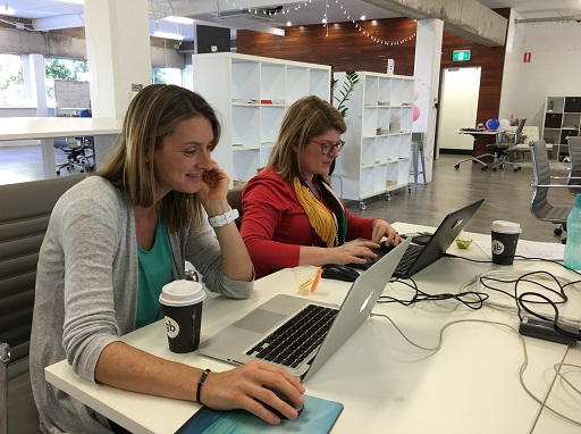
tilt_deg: -12.1
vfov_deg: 48.1
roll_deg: -0.8
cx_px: 290
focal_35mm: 29
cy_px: 217
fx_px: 486
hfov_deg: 61.8
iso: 32
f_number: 2.2
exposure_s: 1/17
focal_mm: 4.15
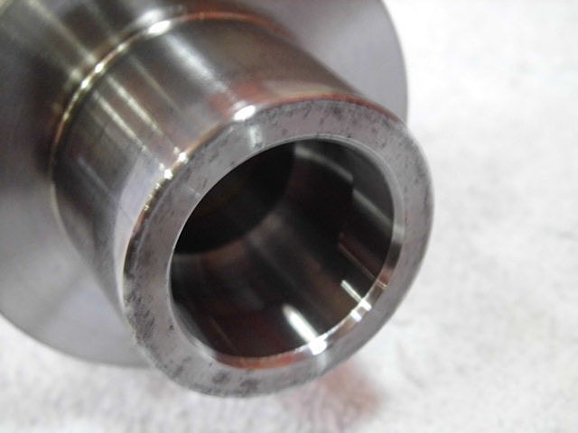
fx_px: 785
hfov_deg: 40.4
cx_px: 289
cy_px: 216
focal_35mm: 47
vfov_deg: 30.9
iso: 400
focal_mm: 8.3
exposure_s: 1/13
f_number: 3.4
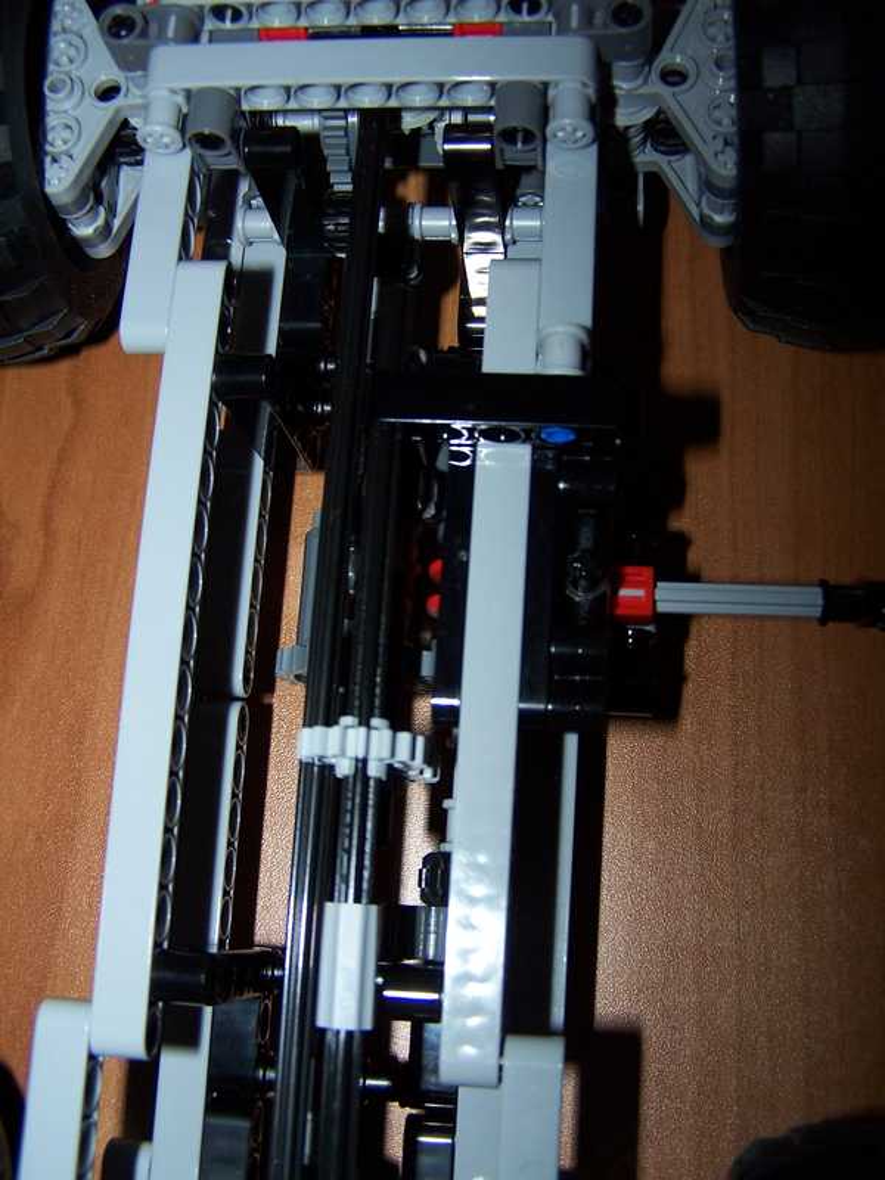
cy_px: 590
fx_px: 1295
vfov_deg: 49.0
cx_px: 442
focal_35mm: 38
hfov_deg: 37.7
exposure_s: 1/60
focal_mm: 6.3
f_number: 2.8
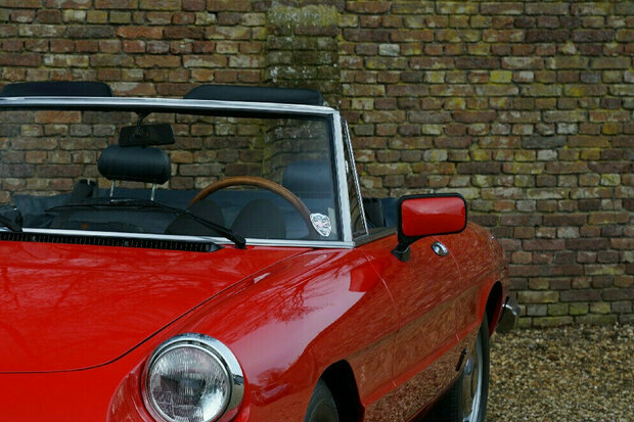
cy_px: 338
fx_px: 2113
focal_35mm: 120
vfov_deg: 11.4
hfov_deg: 16.8
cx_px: 71
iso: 160
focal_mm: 62
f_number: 6.3
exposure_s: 1/80
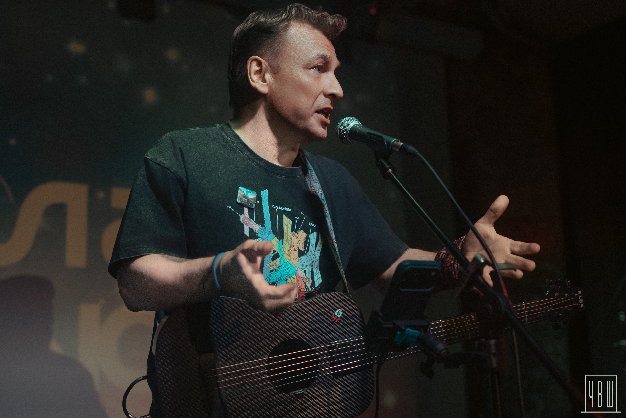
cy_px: 209
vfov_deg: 27.0
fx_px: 869
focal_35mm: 50
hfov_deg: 39.6
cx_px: 313
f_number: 2.5
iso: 400
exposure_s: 1/200
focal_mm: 50
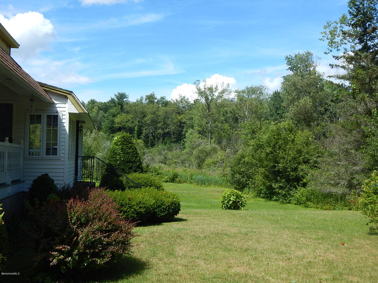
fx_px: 415
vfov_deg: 37.7
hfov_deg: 49.0
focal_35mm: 38
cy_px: 142
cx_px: 189
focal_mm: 6.8
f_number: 3.4
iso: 125
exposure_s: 1/1000
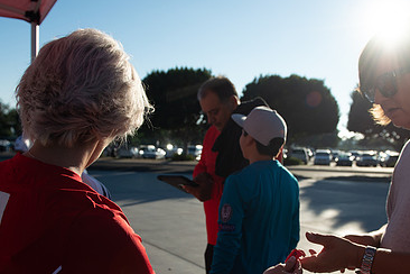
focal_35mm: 38
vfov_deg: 34.5
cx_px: 217
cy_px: 195
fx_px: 433
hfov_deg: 50.7
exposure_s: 1/2500
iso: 200
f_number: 4.5
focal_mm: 24
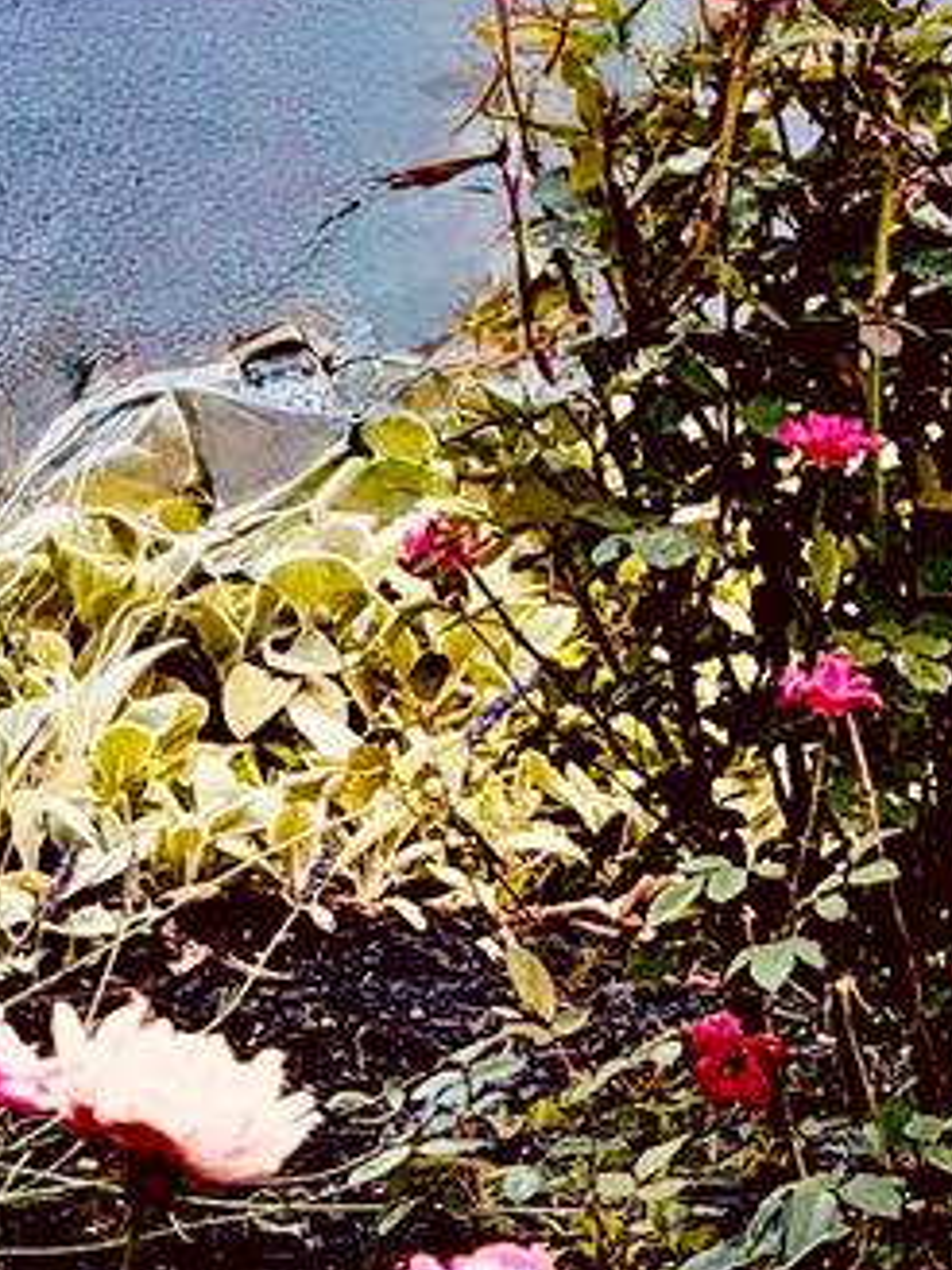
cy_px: -1514
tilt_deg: +0.7
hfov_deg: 6.6
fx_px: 8251
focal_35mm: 225
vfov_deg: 8.2
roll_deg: +2.1
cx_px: -172
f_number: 1.78
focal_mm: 6.76
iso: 160
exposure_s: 1/221
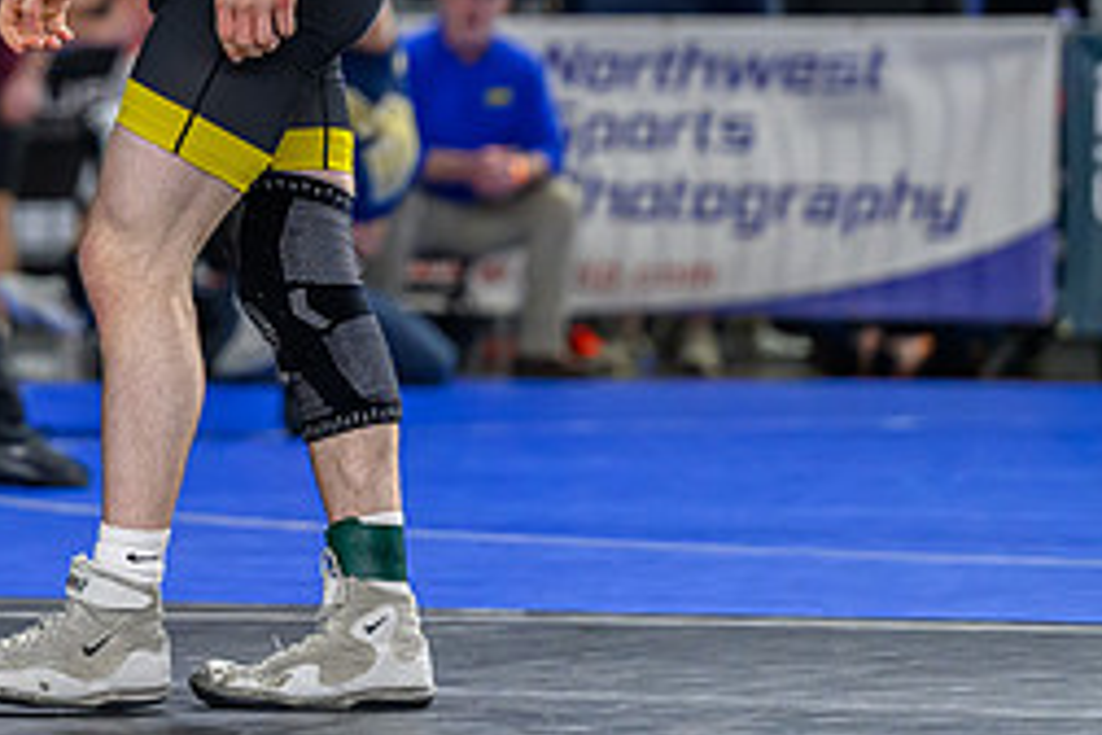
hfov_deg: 7.1
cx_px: 122
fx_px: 8907
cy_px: -100
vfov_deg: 4.7
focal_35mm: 291
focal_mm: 104
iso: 3200
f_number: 2.8
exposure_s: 1/800
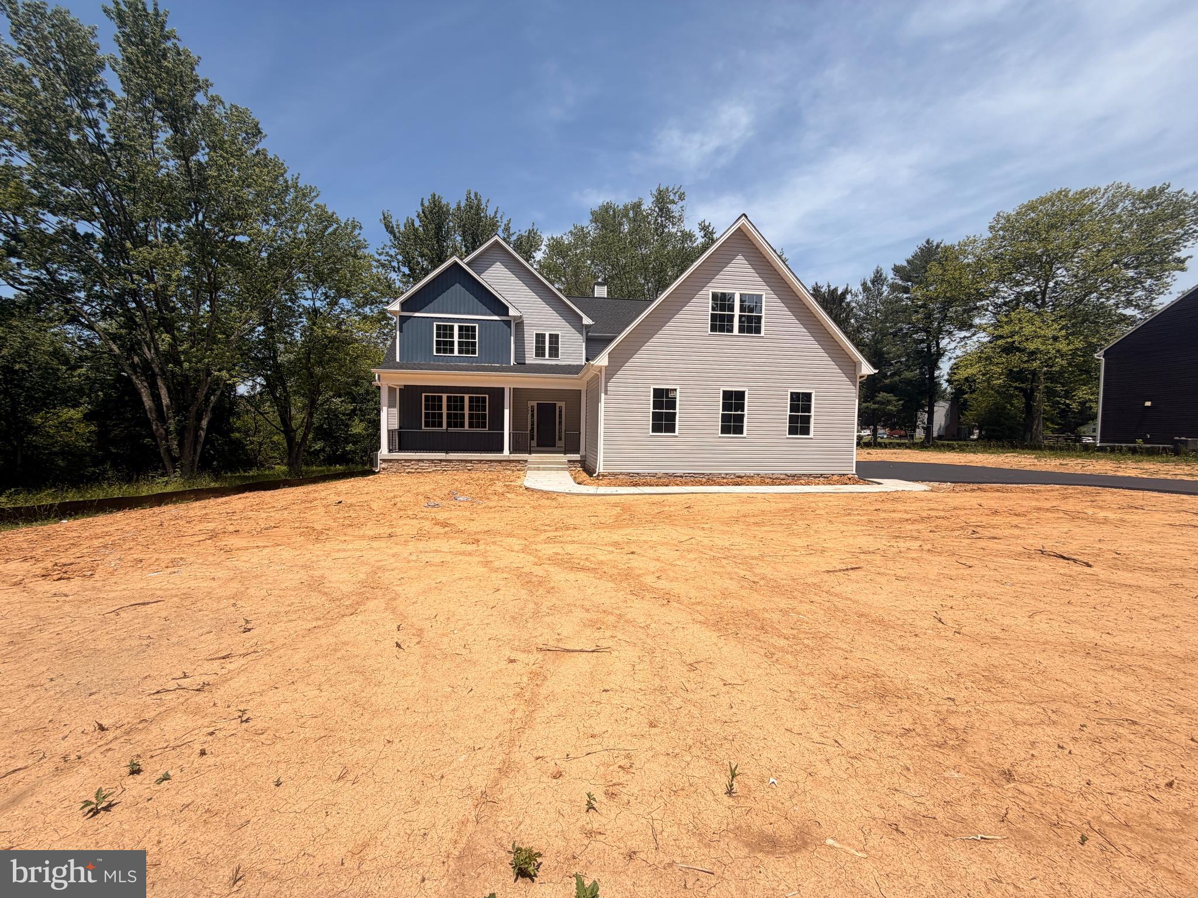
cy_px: 449
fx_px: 485
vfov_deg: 85.7
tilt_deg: -2.7
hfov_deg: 102.1
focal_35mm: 14
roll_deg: -0.3
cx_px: 599
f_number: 2.2
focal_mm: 2.22
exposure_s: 1/1167
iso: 20
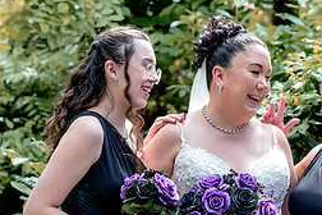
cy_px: 170
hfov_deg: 13.5
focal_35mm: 152
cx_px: 225
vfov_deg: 9.0
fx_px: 1359
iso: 640
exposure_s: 1/640
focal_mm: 66
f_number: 3.5
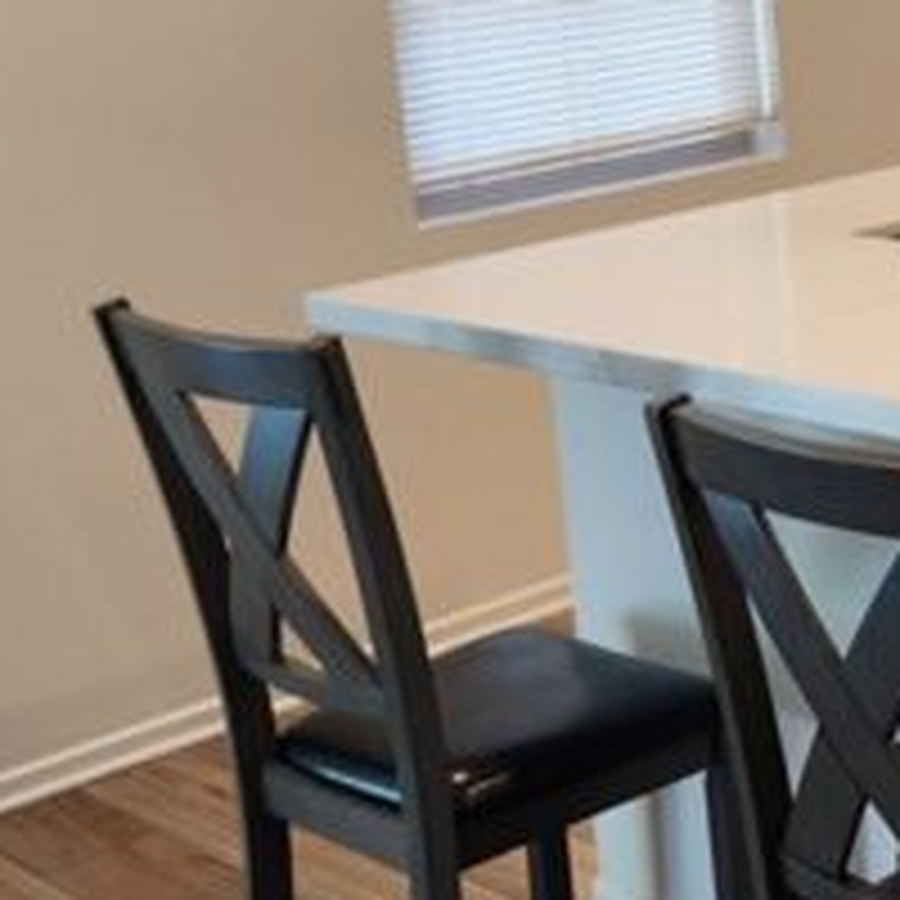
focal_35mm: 78
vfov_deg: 22.1
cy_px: 279
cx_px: 1030
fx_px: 2294
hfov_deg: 20.9
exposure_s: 1/120
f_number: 1.8
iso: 64
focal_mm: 5.4
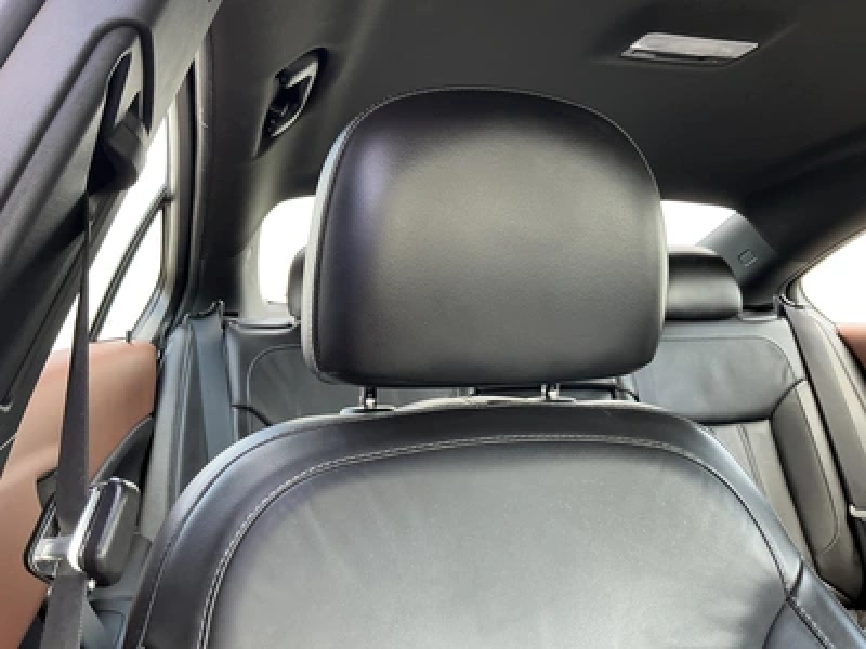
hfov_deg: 63.4
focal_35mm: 28
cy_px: 324
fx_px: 700
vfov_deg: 49.7
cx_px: 433
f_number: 1.8
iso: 64
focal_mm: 3
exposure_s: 1/117
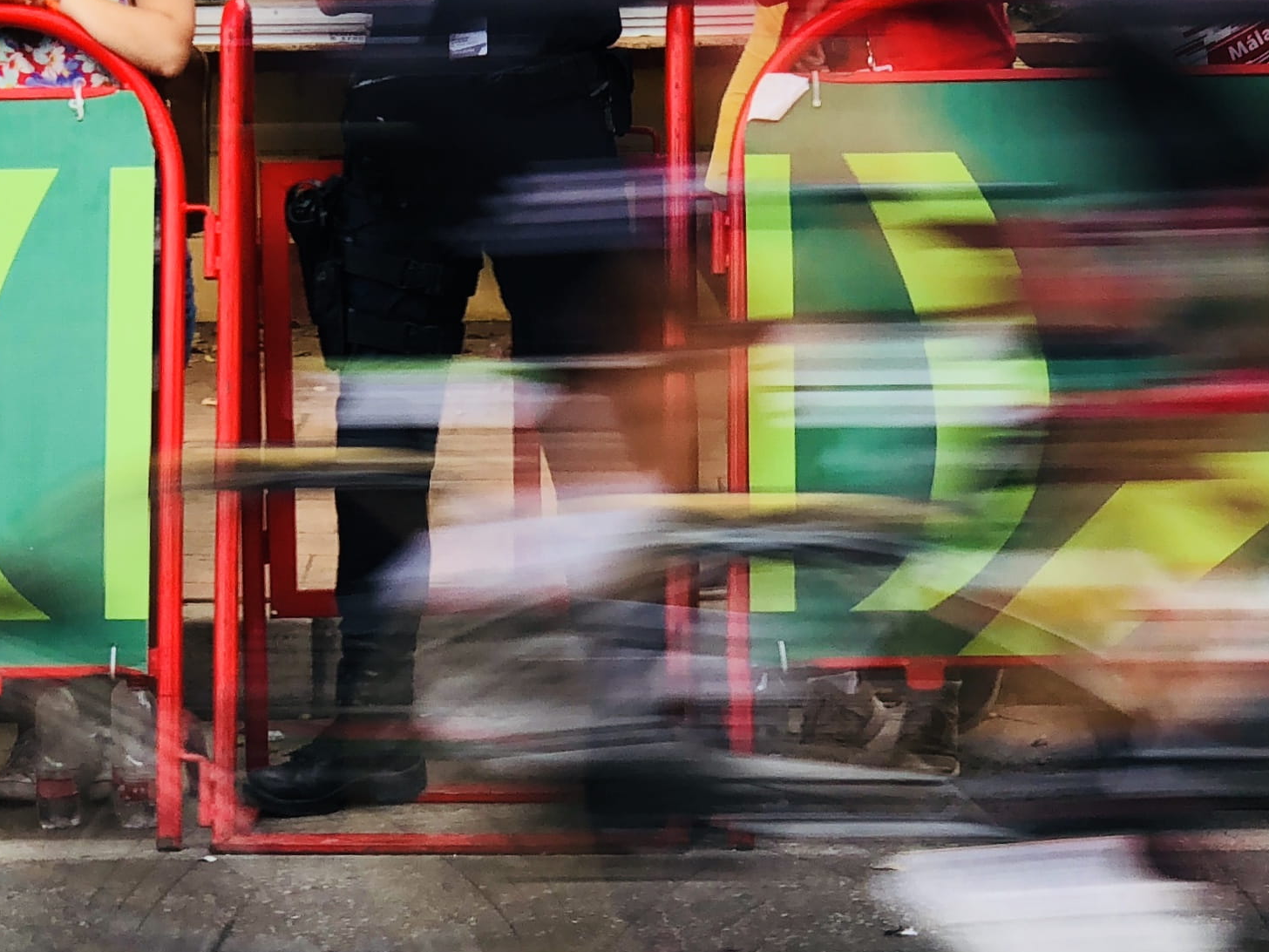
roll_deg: +3.3
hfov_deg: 14.0
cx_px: 416
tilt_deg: -8.2
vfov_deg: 10.5
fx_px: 5169
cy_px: 645
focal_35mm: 141
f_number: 2.4
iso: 16
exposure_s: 1/67
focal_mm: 6
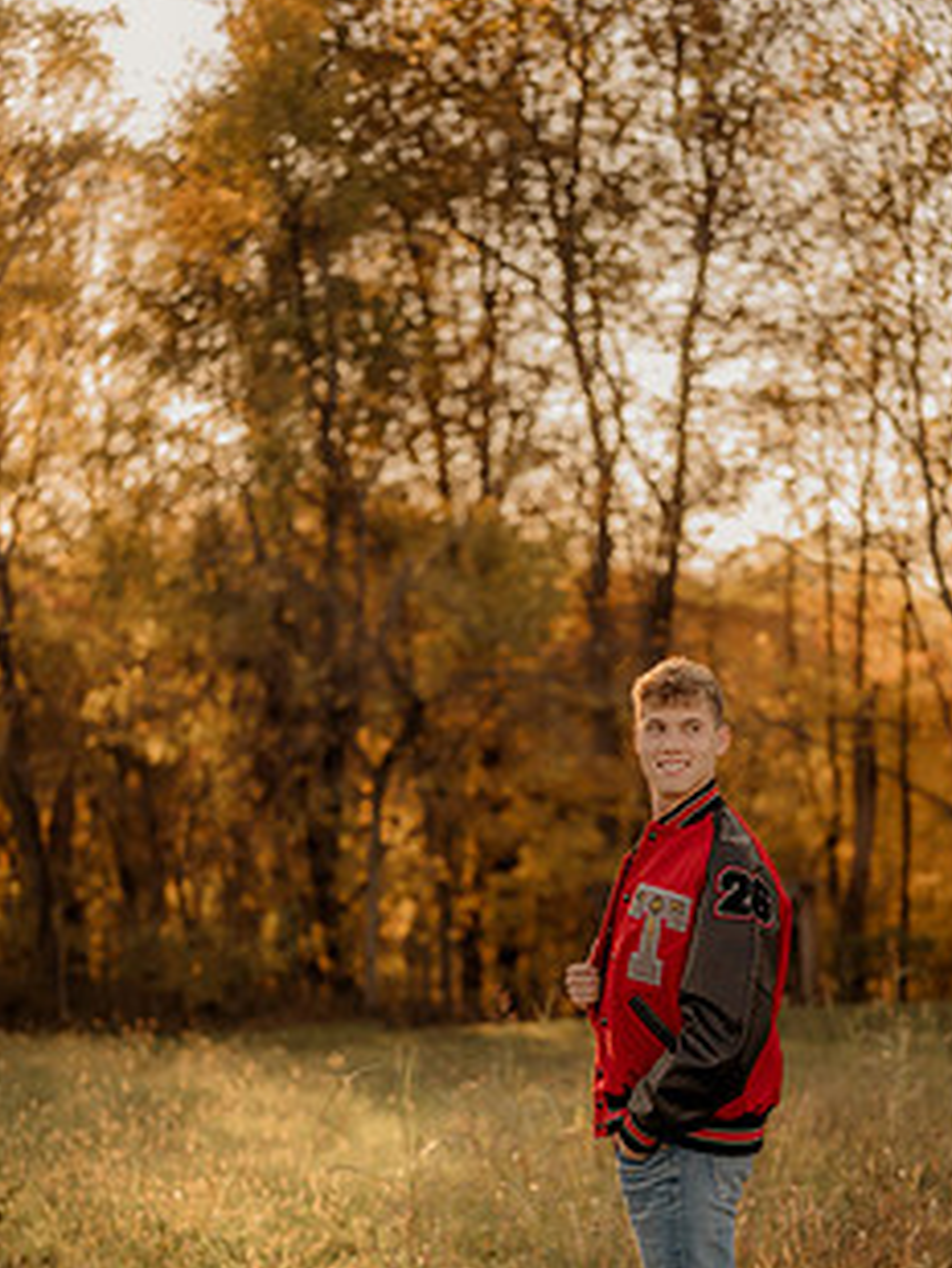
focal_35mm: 70
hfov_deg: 21.0
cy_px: 890
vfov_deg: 27.5
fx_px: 2565
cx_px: 607
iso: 250
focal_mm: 50
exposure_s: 1/1000
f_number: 1.8
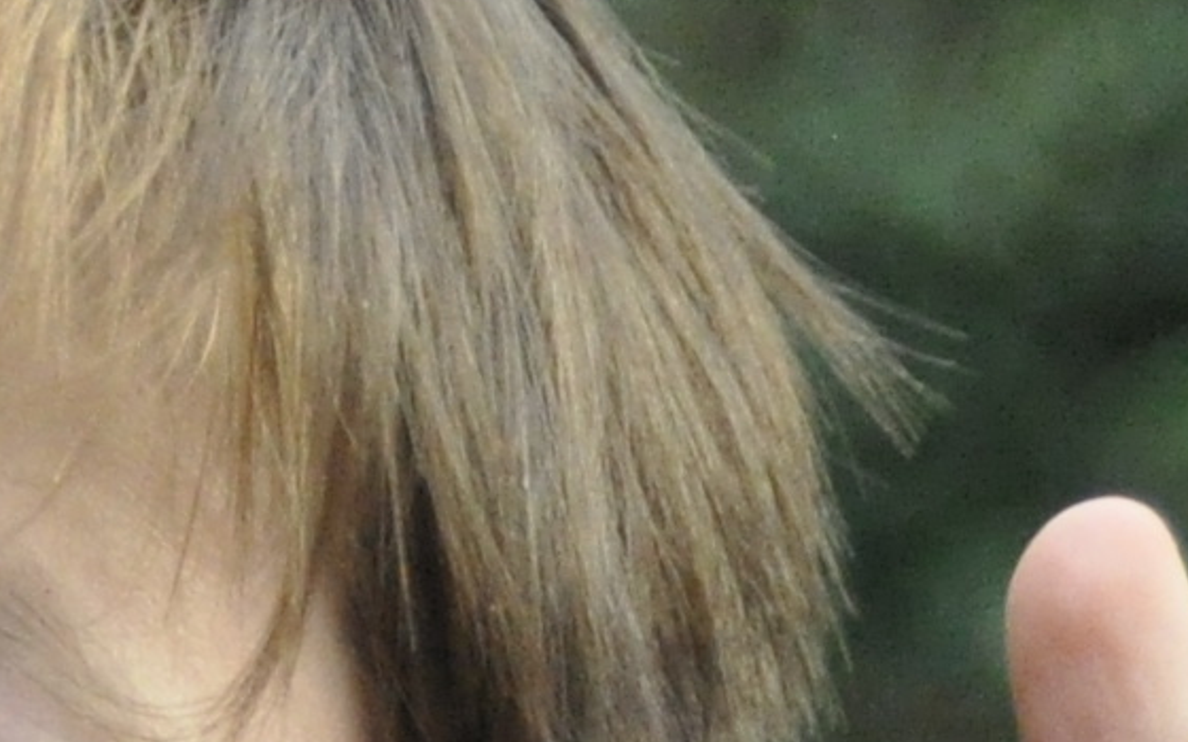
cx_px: -630
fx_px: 19685
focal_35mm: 608
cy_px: 1868
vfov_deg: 2.1
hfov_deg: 3.4
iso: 1600
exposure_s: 1/320
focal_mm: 52
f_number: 4.8
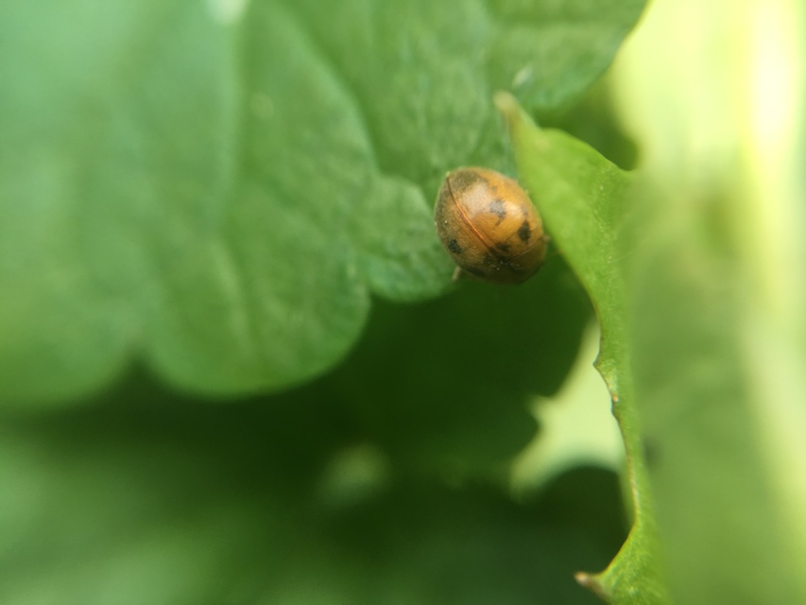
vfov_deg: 48.2
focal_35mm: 29
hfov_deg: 61.7
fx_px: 675
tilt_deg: -80.6
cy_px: 302
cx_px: 403
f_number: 2.2
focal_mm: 4.15
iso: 25
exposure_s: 1/50
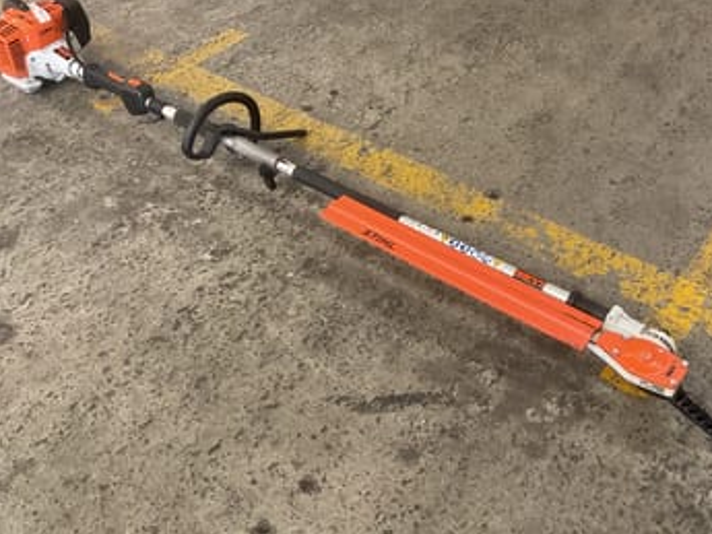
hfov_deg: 44.8
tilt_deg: -41.6
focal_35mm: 42
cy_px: 232
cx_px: 380
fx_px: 864
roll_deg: +2.3
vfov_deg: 34.3
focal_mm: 3
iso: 250
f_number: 1.8
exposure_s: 1/33
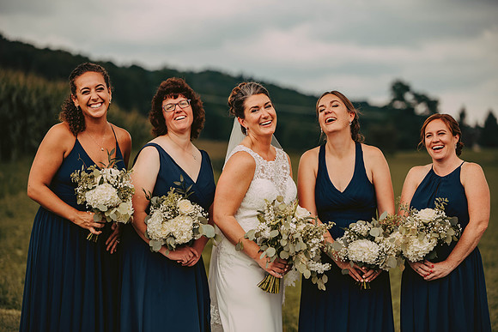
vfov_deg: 11.2
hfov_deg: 16.8
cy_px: 166
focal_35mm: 122
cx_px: 249
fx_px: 1688
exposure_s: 1/1000
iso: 200
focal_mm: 122
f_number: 2.8
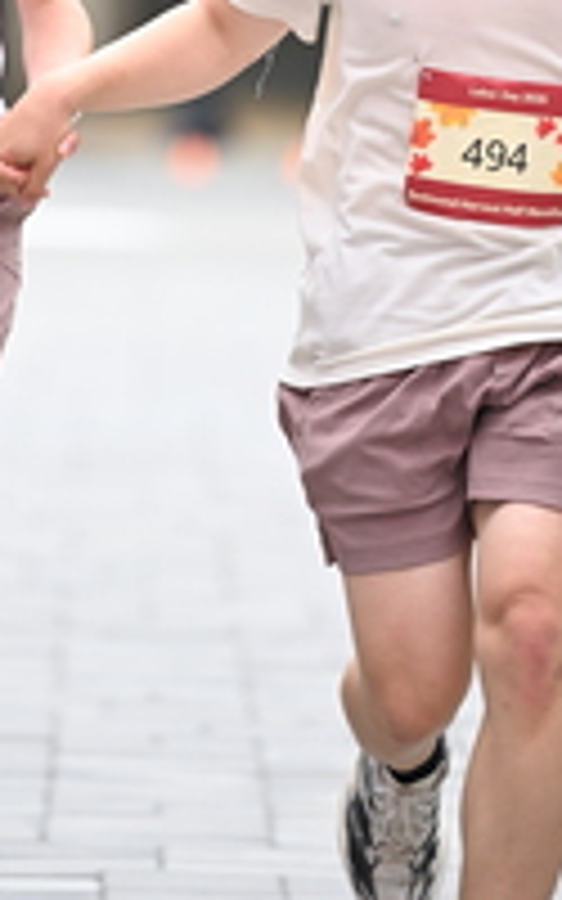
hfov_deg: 2.3
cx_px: 200
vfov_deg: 3.7
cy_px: -99
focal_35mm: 560
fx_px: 13723
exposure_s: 1/1600
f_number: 2.8
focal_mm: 200
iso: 640
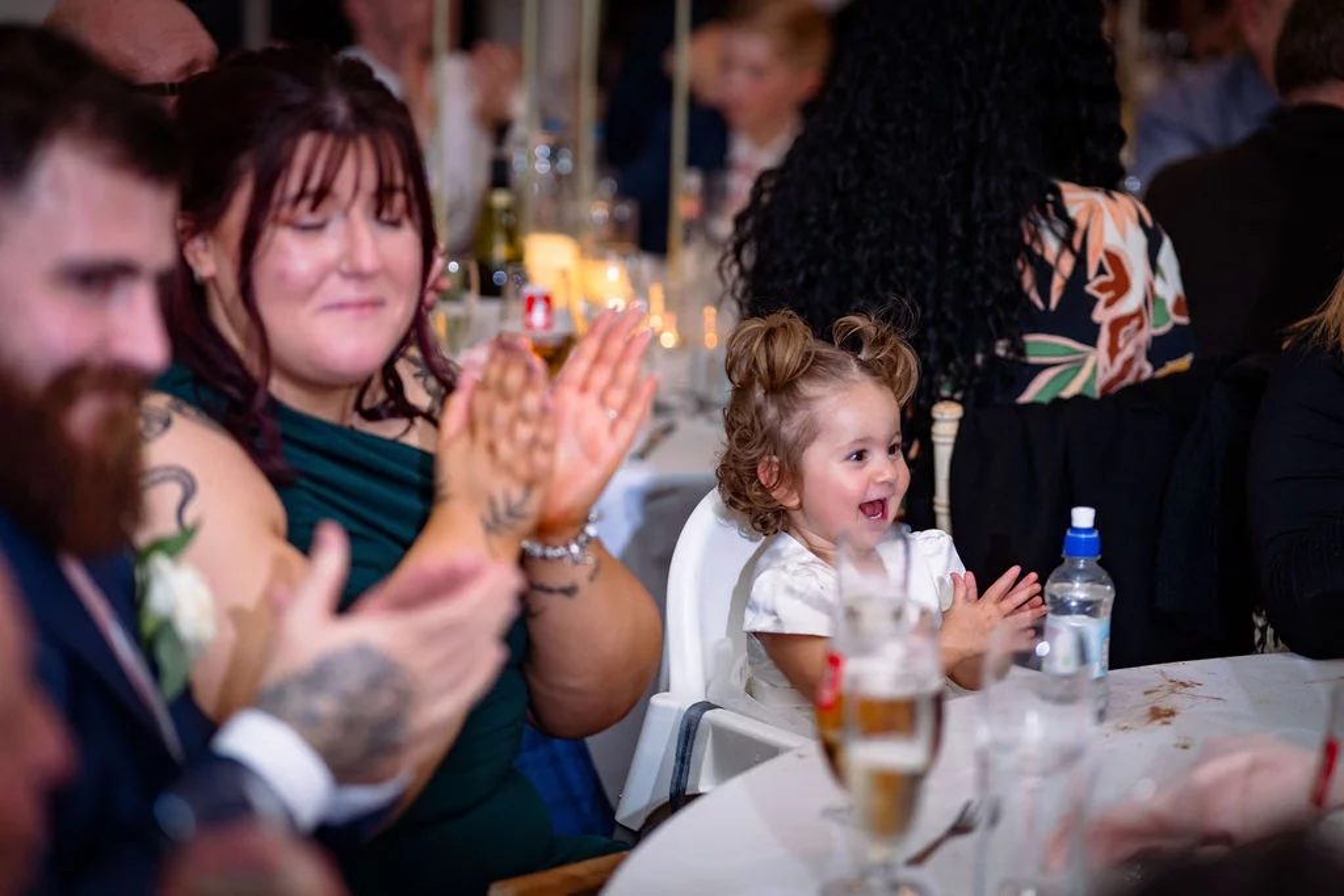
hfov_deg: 23.9
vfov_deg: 16.1
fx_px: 3174
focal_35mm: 85
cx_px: 672
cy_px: 448
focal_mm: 85
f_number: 1.8
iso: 1000
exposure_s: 1/200
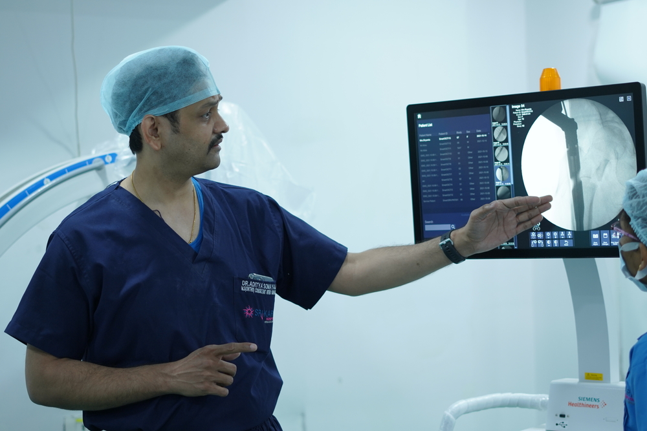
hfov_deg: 27.0
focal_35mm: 75
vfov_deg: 18.2
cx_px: 324
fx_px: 1348
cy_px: 216
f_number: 2
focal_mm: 50
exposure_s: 1/200
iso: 400
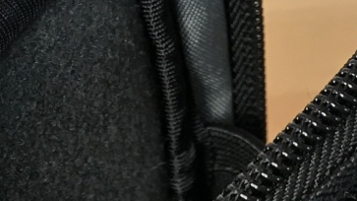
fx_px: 1590
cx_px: -3
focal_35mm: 168
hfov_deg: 12.6
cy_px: 609
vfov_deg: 6.6
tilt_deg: -62.0
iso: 25
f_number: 1.8
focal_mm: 3.99
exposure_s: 1/50
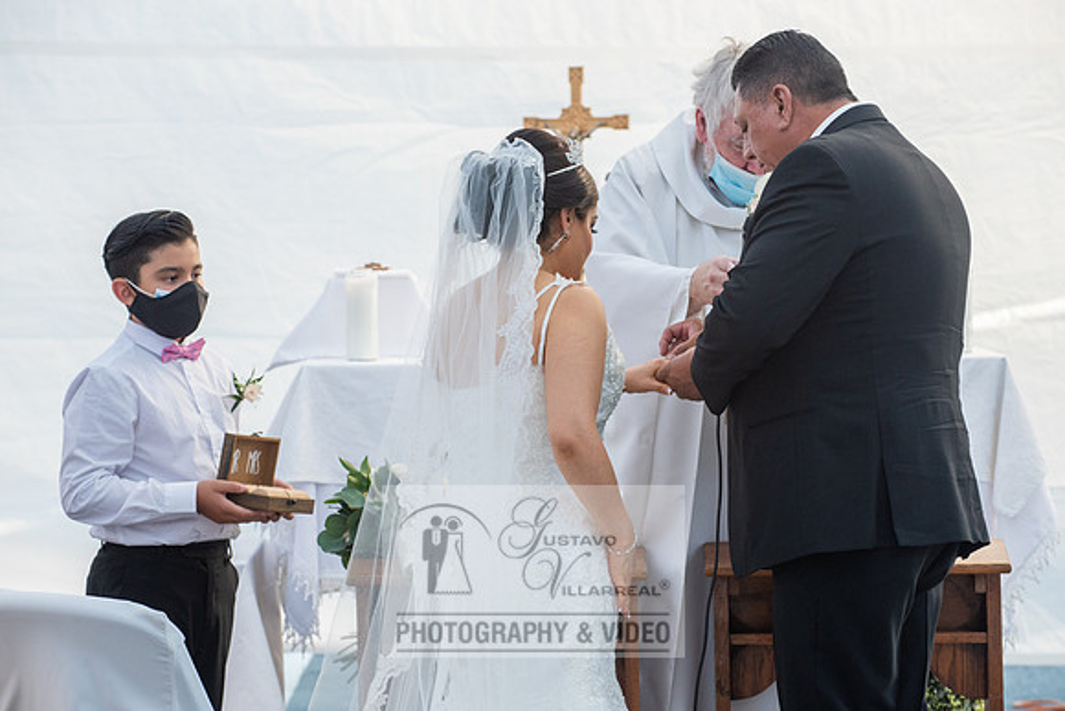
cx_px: 518
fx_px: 4399
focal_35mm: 149
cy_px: 365
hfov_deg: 13.8
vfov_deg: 9.2
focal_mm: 140
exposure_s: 1/125
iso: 800
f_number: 6.3
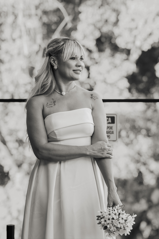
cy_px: 120
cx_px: 80
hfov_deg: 10.8
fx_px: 845
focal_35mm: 128
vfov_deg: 16.1
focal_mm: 85
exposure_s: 1/500
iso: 400
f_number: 2.5
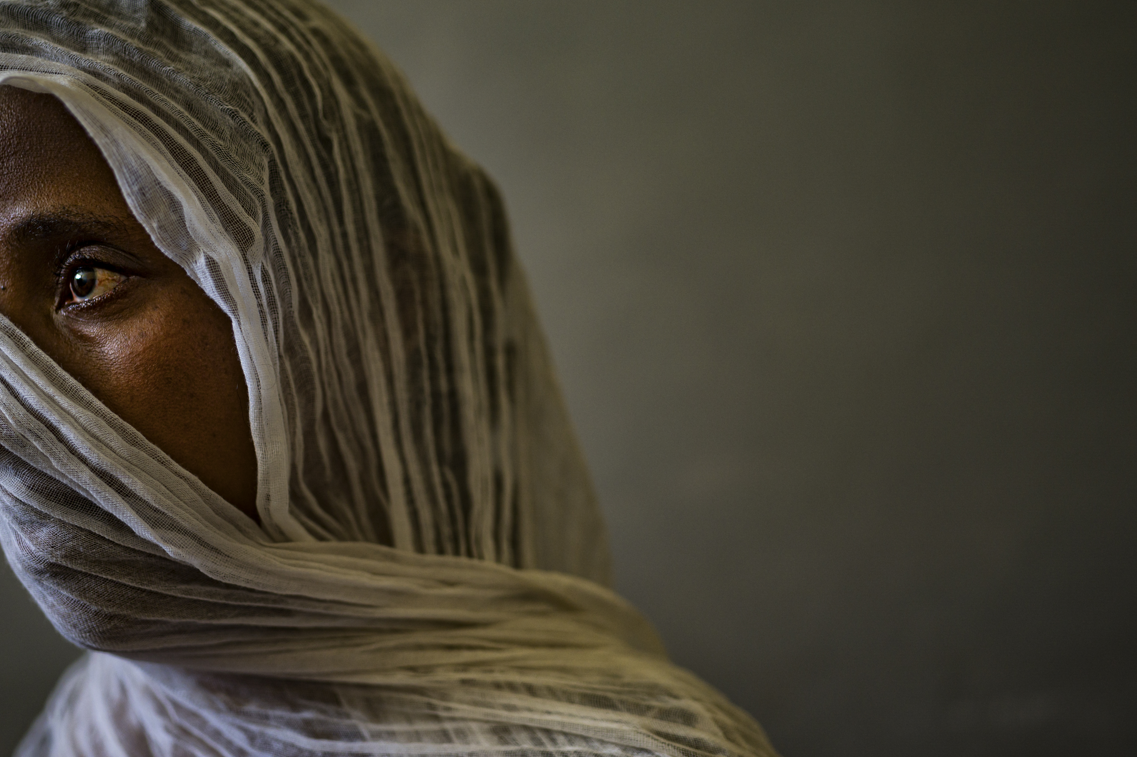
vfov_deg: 29.2
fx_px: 1452
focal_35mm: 46
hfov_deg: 42.6
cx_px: 461
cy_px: 433
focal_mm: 35
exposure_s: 1/100
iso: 160
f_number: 1.8
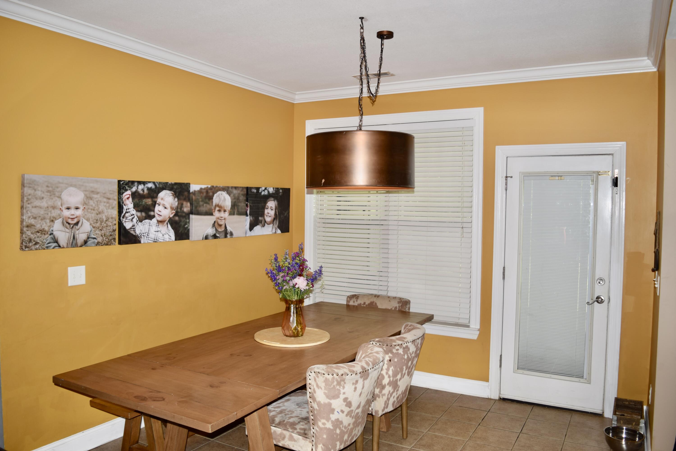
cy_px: 226
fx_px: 507
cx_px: 338
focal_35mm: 27
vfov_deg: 47.9
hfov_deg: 67.4
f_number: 3.5
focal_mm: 18
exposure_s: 1/60
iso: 100
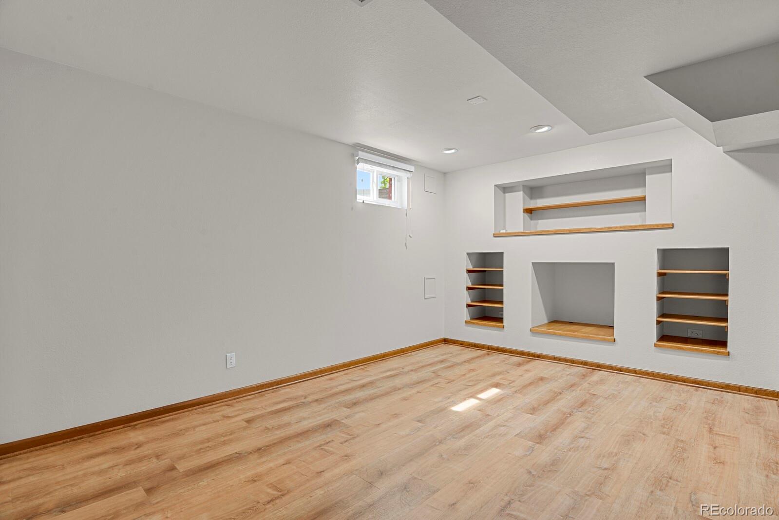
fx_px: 368
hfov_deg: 93.3
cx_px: 390
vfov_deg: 70.4
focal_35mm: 17
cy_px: 260
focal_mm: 17
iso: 250
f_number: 8
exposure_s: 2
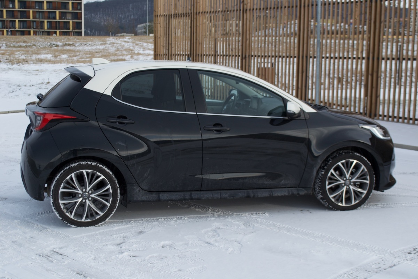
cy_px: 140
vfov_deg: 26.5
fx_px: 592
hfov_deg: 38.9
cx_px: 209
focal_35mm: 51
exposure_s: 1/200
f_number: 7.1
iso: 100
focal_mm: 34
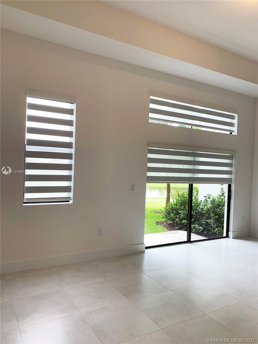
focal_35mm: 26
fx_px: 258
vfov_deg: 67.3
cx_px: 129
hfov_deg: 53.1
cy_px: 172
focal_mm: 4.25
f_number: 1.8
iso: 50
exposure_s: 1/120
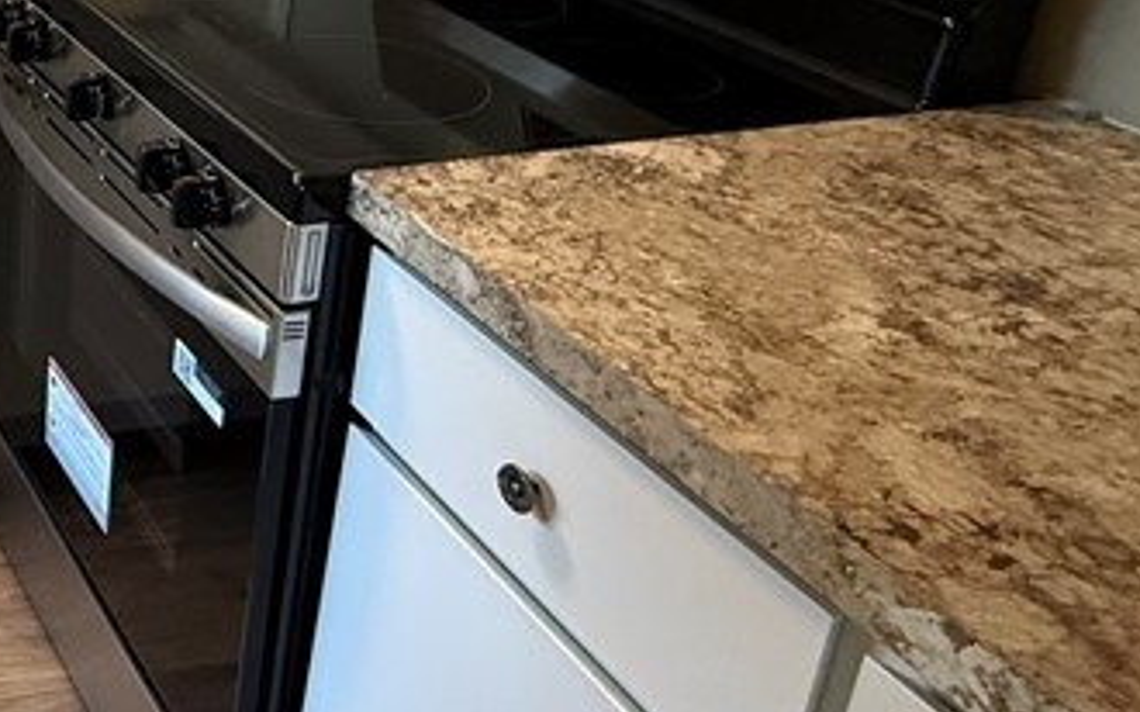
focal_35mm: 46
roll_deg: +2.5
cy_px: 52
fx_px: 1429
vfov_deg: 26.9
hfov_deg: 32.8
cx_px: -332
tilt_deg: -19.6
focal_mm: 2.22
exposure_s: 1/60
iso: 320
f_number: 2.2
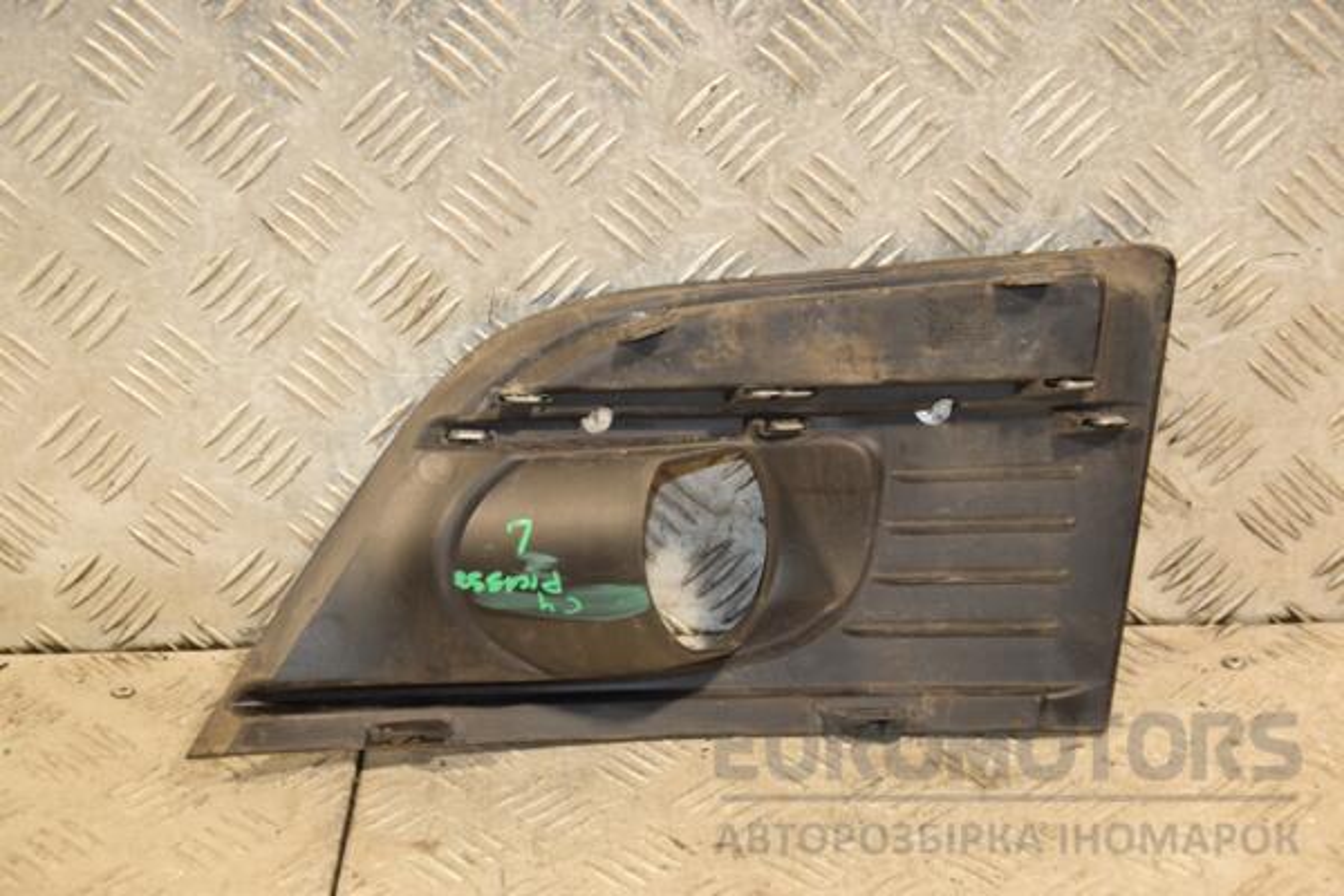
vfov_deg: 17.5
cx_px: 672
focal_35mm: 78
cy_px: 448
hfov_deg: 26.0
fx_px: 2912
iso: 800
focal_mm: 52
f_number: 5
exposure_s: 1/100
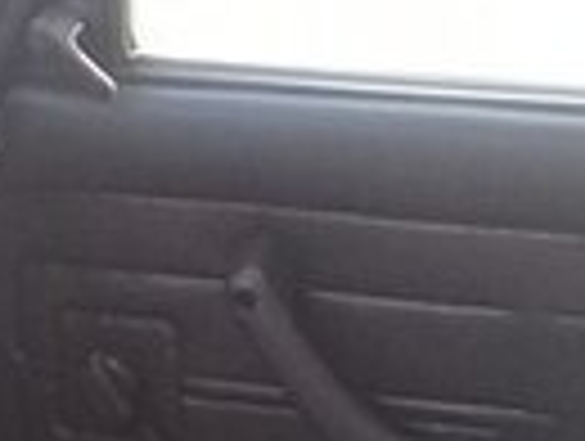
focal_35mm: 157
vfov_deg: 8.7
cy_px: 1024
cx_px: -198
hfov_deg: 12.2
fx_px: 2658
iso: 64
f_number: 2.2
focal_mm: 3.3
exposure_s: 1/60
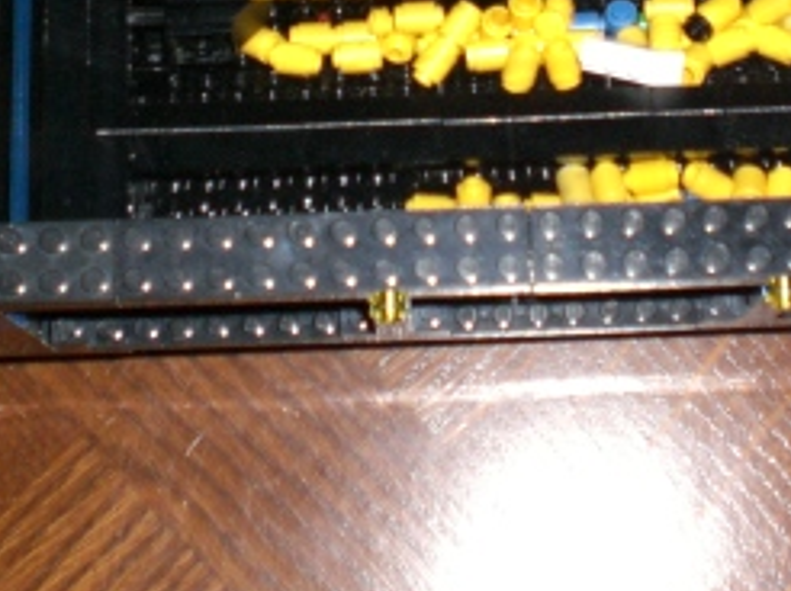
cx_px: 537
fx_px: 2260
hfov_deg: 19.8
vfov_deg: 14.6
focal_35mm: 99
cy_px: -35
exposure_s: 1/60
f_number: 3.1
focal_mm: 6.3
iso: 200
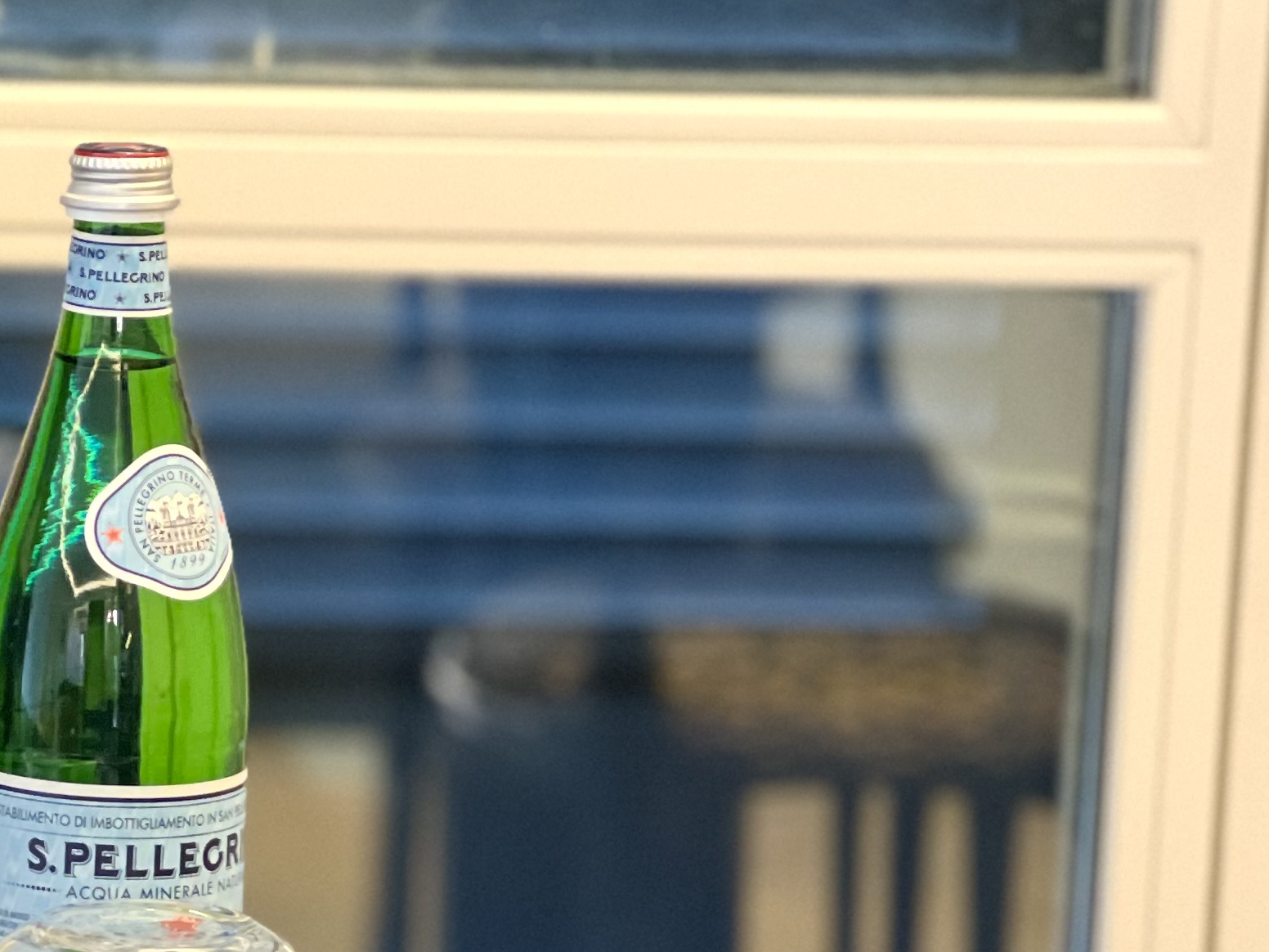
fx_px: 7332
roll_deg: -0.6
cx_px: -171
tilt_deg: -11.2
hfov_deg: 9.8
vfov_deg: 7.4
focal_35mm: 200
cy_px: 898
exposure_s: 1/35
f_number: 2.8
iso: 320
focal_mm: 9
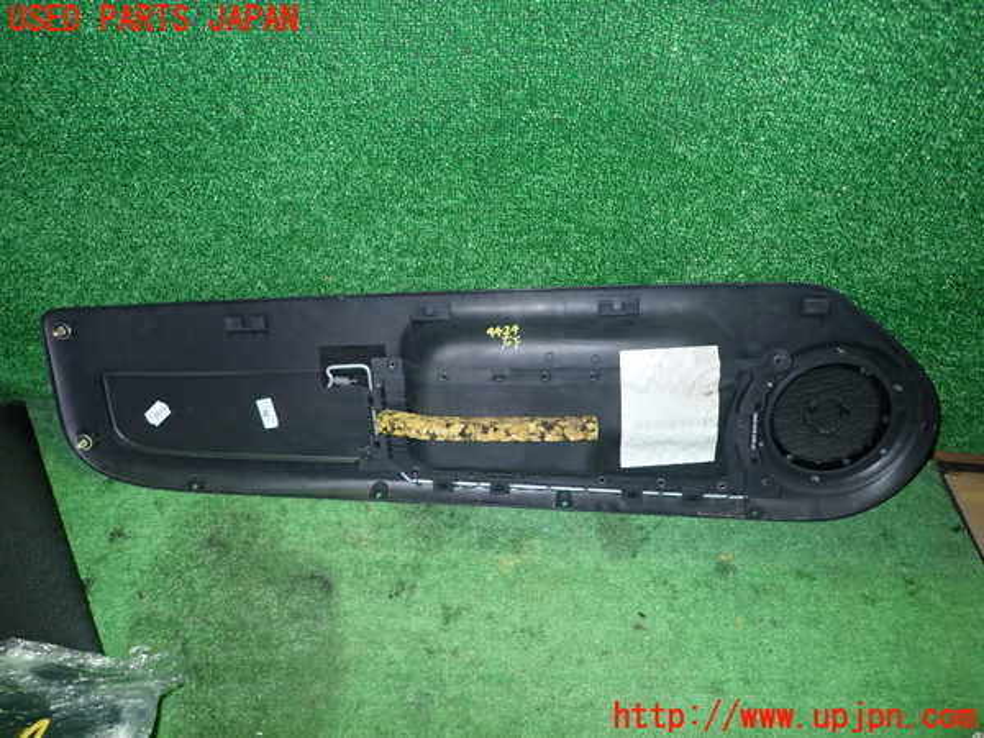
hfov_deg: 69.4
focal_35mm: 25
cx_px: 492
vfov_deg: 54.9
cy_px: 369
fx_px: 711
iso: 250
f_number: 2
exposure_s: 1/30
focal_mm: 4.5
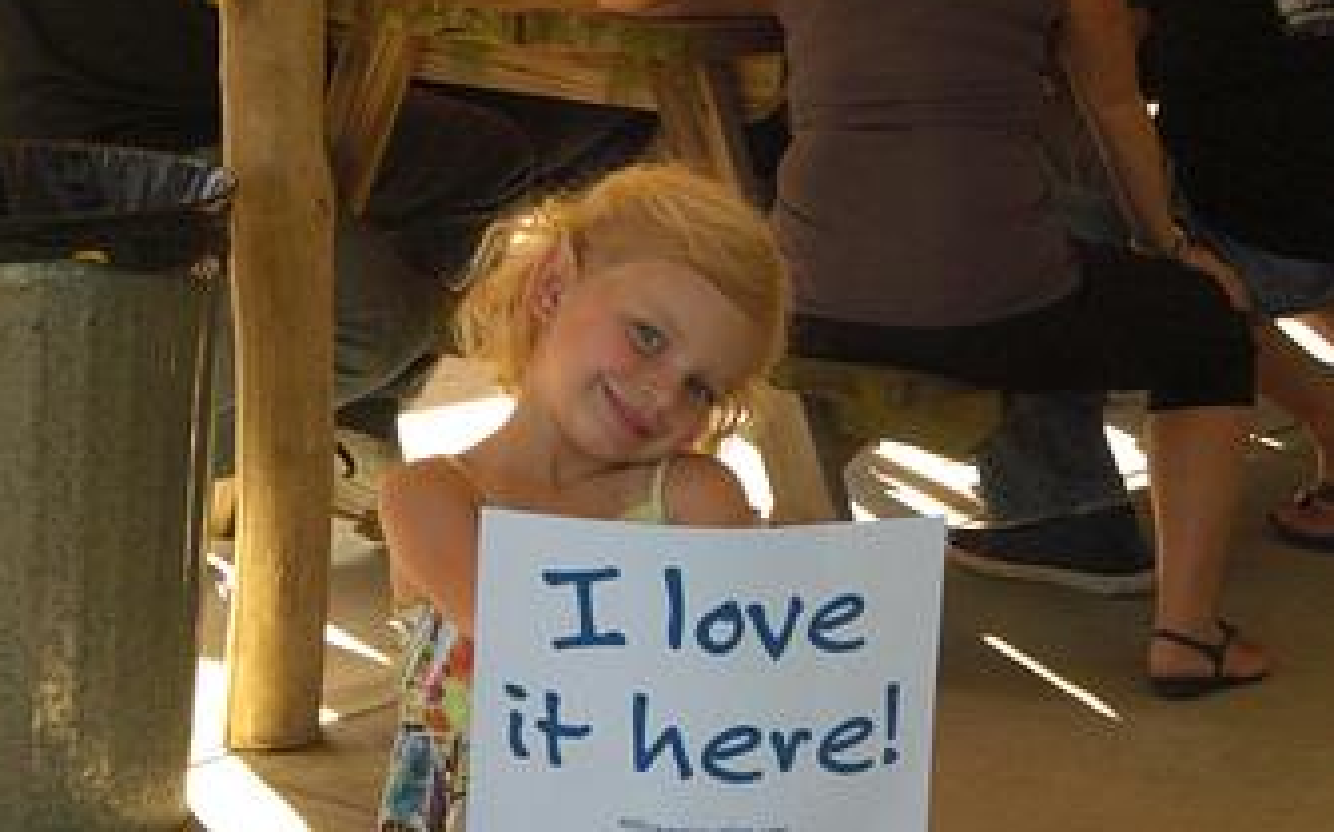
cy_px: 390
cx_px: 667
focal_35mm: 123
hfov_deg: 17.0
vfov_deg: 10.6
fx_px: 4470
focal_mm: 18.9
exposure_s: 1/160
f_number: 5.9
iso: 400
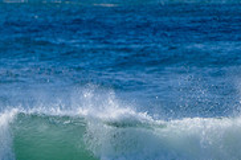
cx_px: -99
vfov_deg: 0.8
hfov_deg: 1.2
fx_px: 11825
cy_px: 182
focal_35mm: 1768
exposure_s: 1/2000
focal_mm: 500
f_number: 5.6
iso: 140
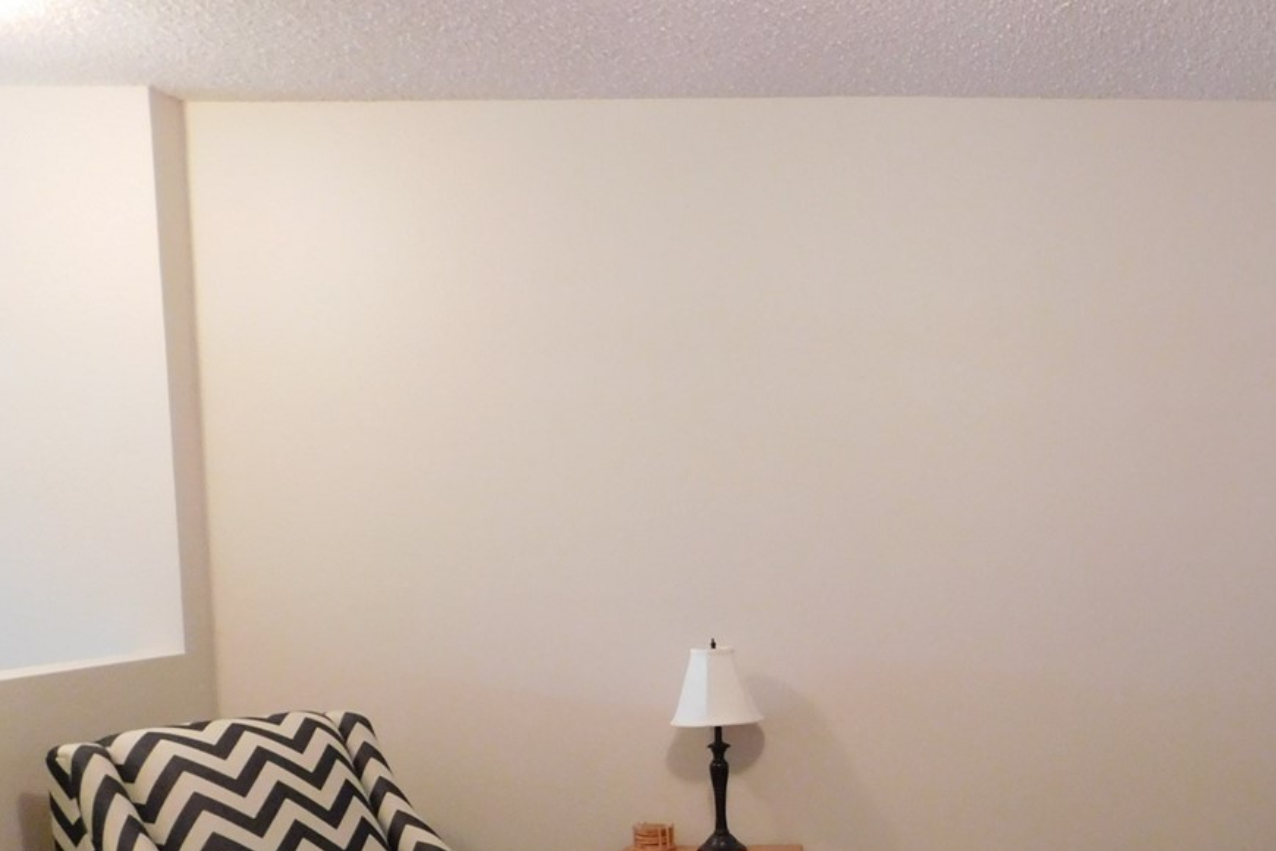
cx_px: 1021
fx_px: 1559
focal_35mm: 44
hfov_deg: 42.5
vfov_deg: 29.5
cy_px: 739
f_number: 3
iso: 400
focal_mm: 4
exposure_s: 1/13
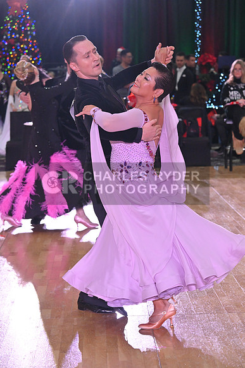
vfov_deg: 20.8
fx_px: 1000
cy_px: 184
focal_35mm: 98
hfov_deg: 14.0
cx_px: 122
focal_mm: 98
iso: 3200
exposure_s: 1/400
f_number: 5.6
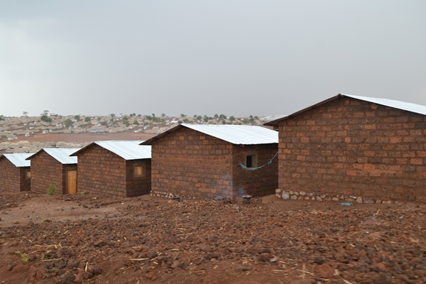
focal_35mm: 36
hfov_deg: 53.1
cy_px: 142
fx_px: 426
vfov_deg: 36.9
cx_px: 213
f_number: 5.6
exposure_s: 1/125
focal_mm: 24
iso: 280
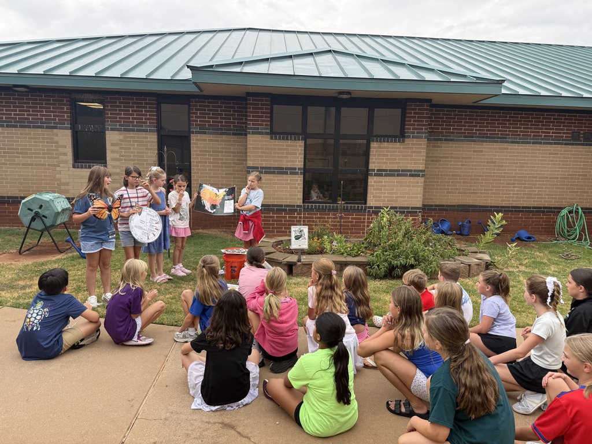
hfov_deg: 71.6
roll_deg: -1.9
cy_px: 222
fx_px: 410
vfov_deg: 56.8
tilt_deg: -6.3
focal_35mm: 24
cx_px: 296
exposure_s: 1/920
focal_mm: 6.76
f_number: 1.78
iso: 80
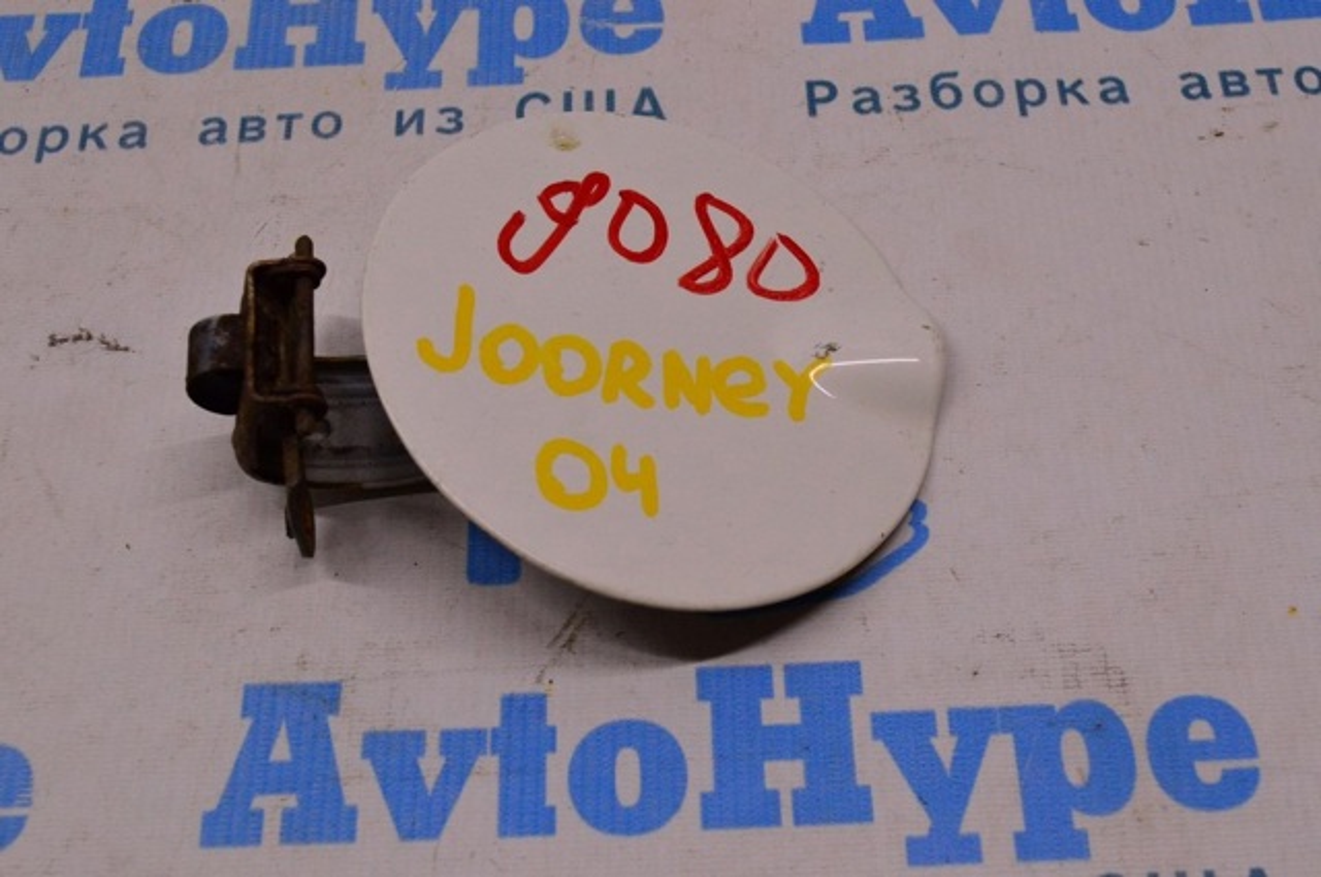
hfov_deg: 41.2
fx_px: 1759
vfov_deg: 28.0
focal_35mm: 48
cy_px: 438
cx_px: 660
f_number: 8
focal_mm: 32
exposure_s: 1/250
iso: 1600
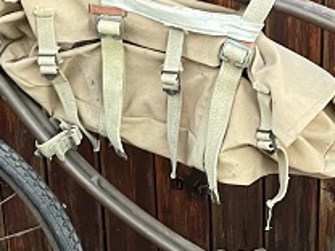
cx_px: 264
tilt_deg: -25.7
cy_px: 182
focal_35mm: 113
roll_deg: -1.3
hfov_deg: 17.3
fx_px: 1094
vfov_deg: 13.1
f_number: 1.6
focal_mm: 4.2
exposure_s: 1/60
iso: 320
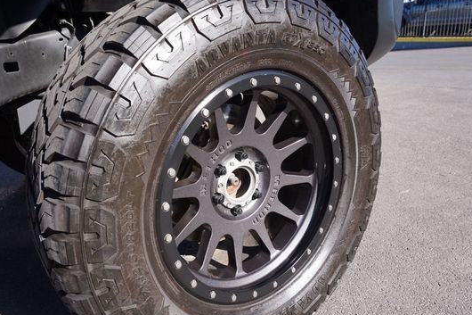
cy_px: 165
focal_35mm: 29
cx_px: 226
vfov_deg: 44.9
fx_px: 380
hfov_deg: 63.6
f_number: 6.3
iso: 100
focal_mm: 16
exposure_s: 1/160
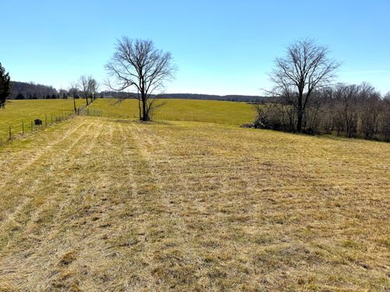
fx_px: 270
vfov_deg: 56.8
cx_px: 195
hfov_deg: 71.6
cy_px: 146
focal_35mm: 24
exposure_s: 1/7092
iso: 80
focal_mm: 6.76
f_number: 1.78
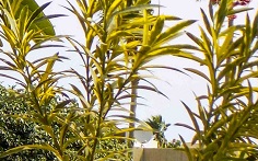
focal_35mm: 213
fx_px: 1496
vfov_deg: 6.1
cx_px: -210
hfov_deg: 9.4
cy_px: 224
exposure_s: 1/500
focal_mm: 8.1
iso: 80
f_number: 3.7
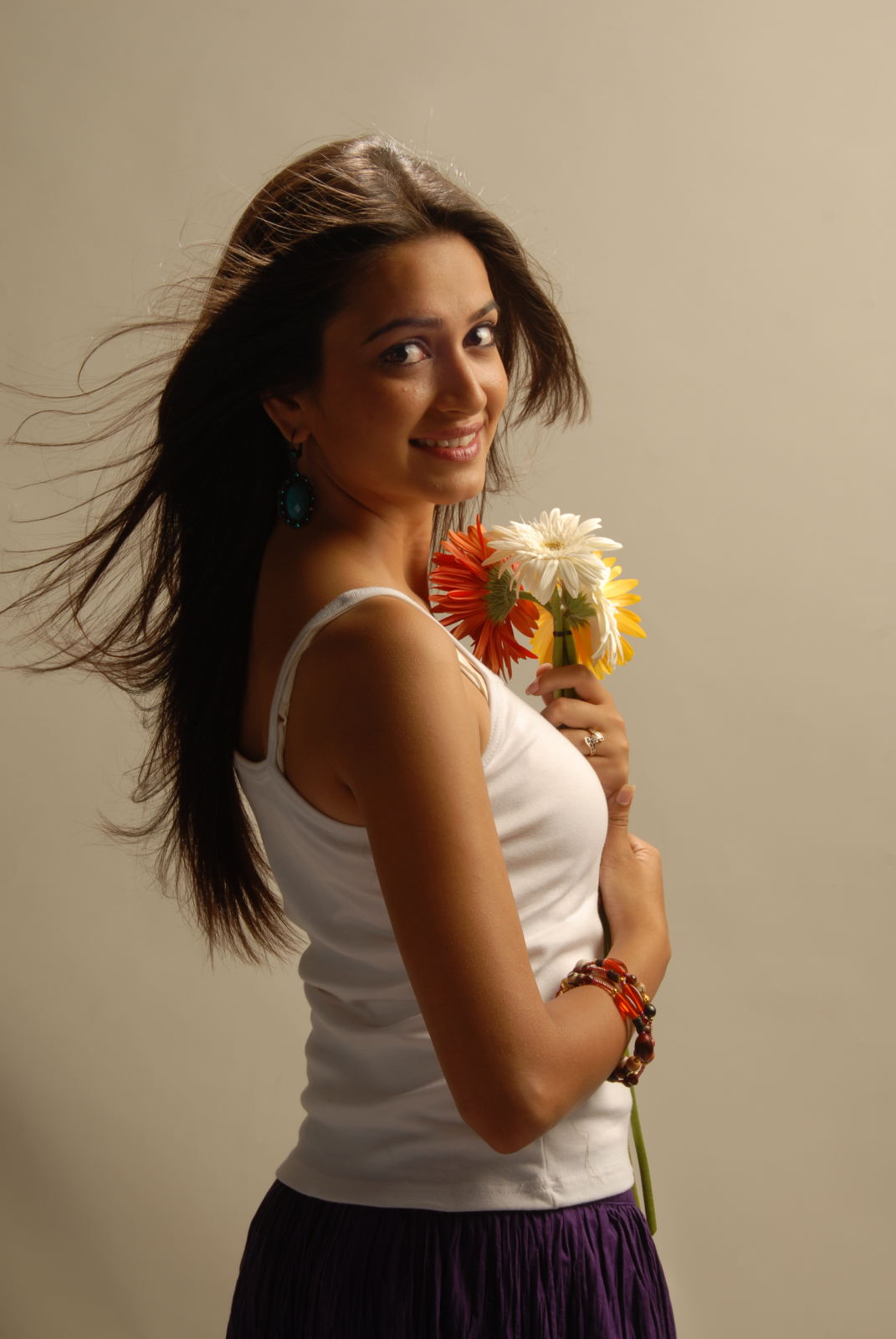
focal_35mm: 84
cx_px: 448
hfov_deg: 16.3
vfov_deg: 24.2
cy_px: 670
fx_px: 3127
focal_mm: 56
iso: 100
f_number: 14
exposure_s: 1/250
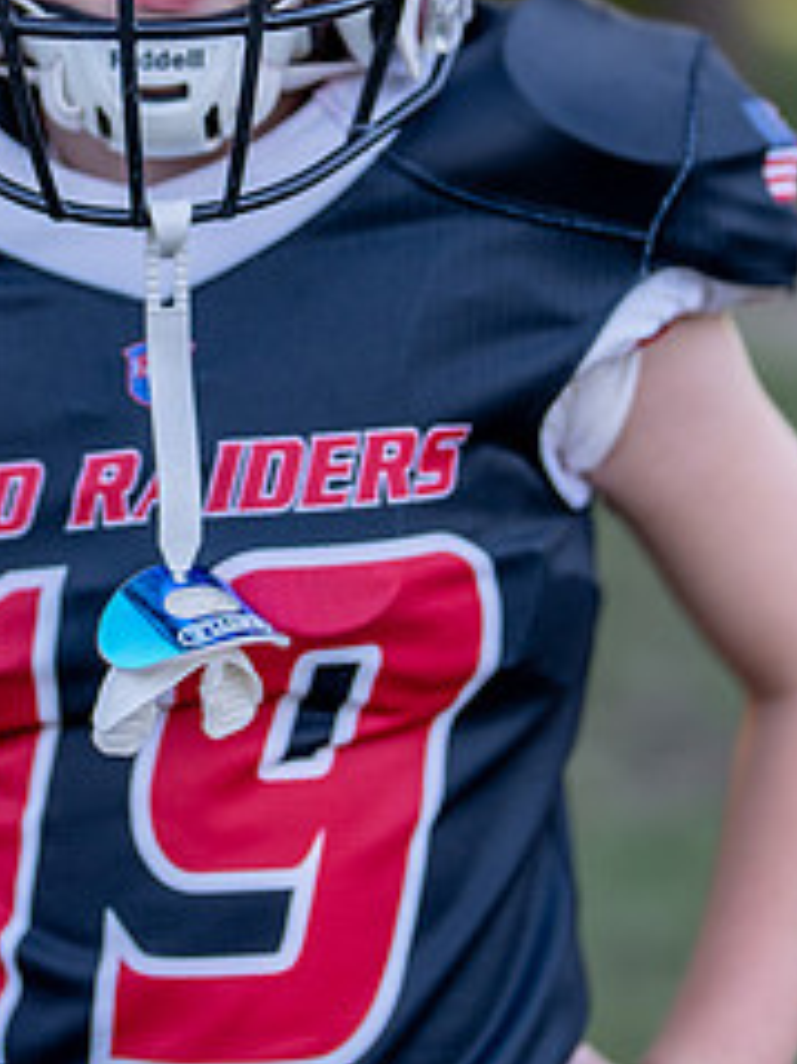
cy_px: 183
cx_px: 215
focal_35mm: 131
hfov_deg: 11.3
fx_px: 4025
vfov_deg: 15.0
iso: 100
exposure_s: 1/400
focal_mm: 50
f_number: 1.2
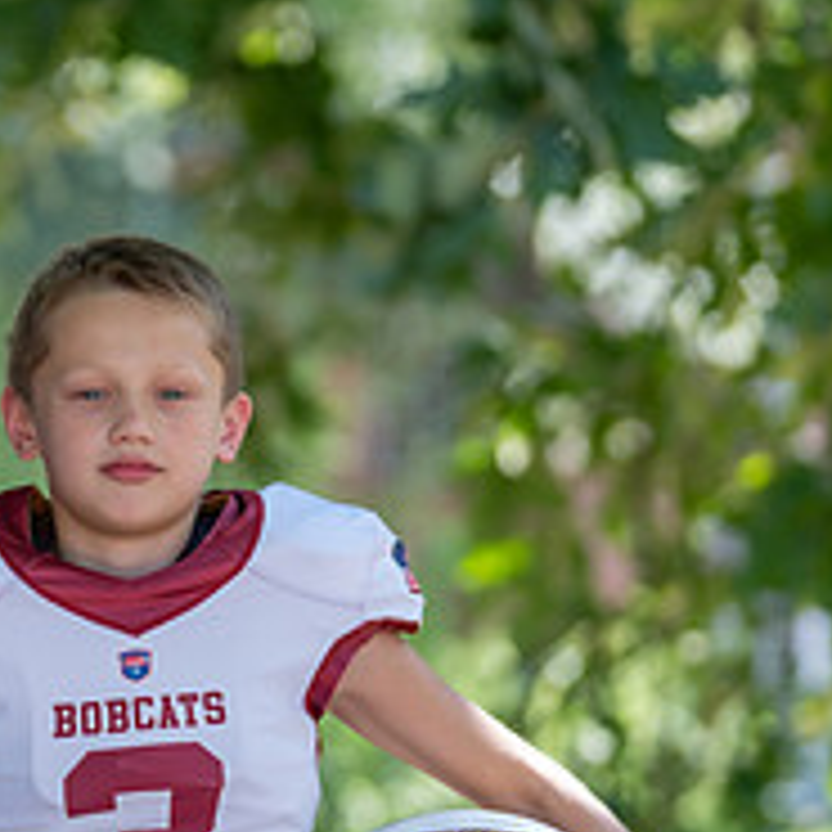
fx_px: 8566
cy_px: 573
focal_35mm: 315
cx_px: -157
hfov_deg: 5.5
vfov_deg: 5.6
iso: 160
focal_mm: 118
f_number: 2.8
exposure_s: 1/320
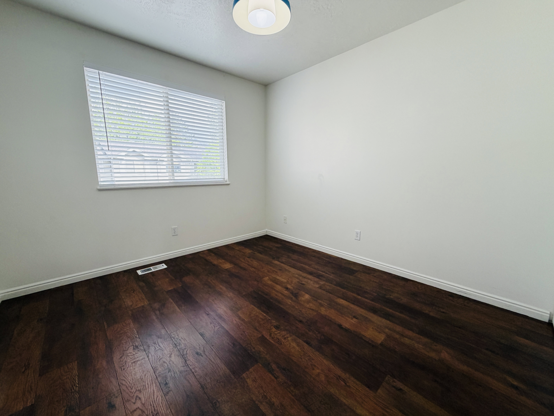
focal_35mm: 14
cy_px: 208
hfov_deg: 102.1
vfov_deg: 85.7
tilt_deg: -9.9
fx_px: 224
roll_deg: +0.1
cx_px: 277
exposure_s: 1/120
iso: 125
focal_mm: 2.22
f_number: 2.2
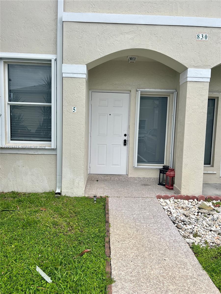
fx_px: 221
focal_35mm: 26
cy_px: 147
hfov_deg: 53.1
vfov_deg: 67.3
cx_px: 110
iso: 50
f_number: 1.5
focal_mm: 5.7
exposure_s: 1/1669
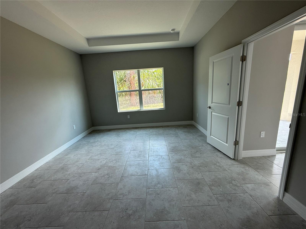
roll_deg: +4.3
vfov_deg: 85.7
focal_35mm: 14
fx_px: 124
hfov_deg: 102.1
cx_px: 153
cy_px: 114
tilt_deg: -9.8
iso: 64
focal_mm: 2.22
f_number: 2.2
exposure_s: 1/120
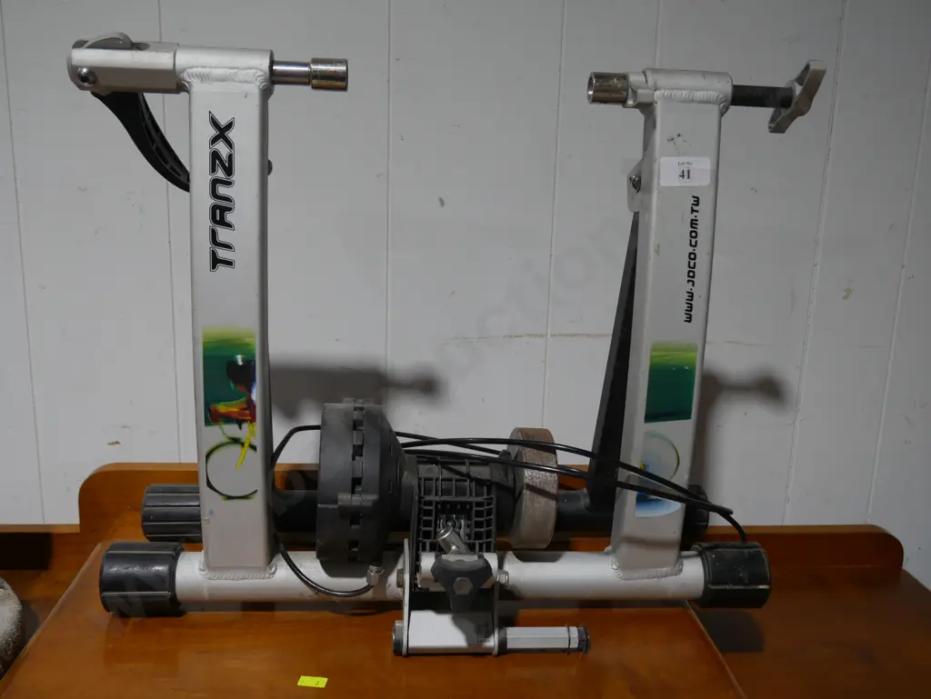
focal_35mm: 34
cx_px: 466
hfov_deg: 53.9
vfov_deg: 41.8
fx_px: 915
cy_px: 350
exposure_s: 1/60
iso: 200
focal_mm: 17
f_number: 4
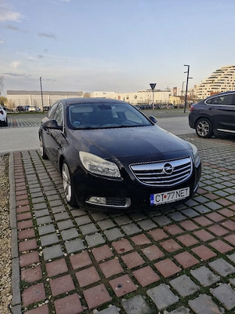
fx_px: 208
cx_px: 118
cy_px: 157
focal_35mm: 23
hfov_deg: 58.9
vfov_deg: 73.9
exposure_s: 1/909
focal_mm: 5.54
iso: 50
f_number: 1.8
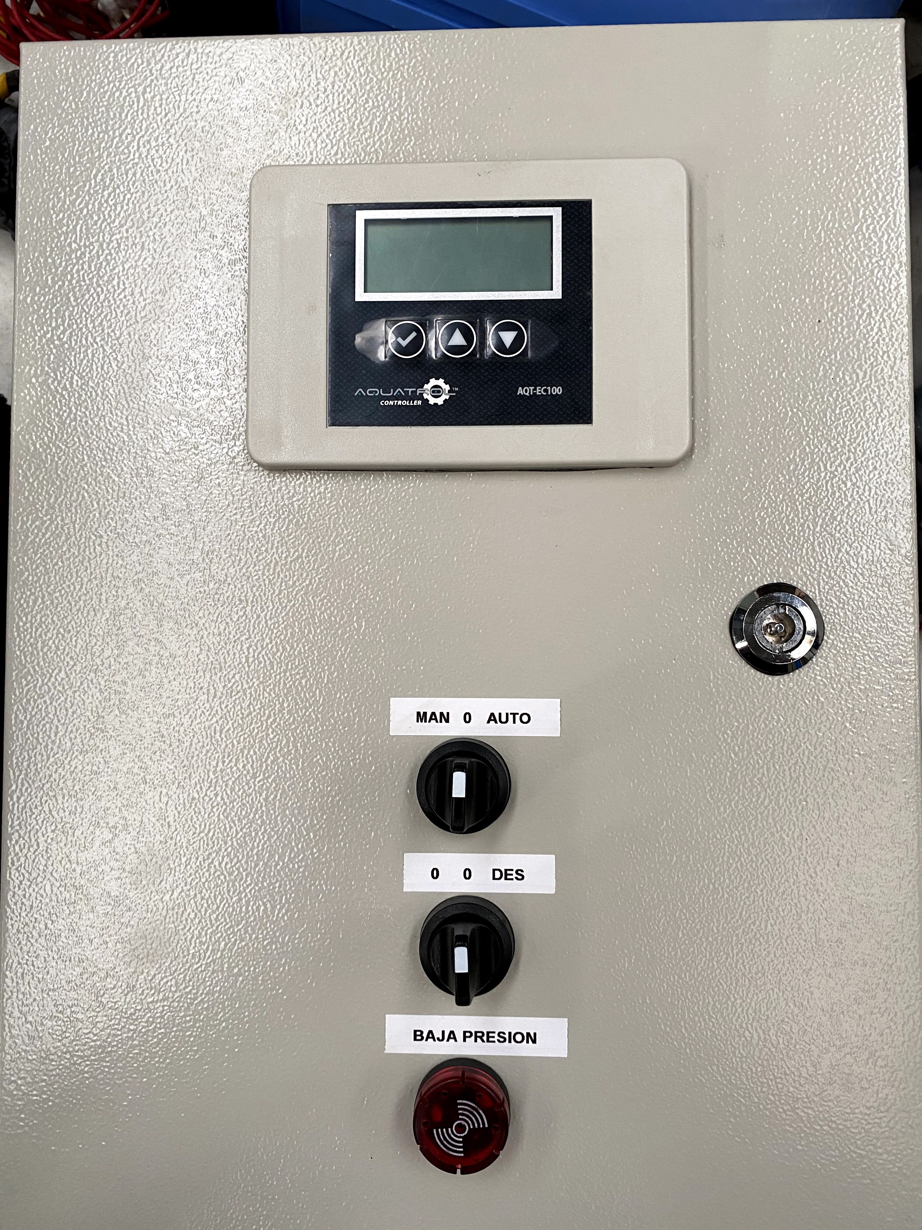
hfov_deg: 53.1
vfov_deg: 67.3
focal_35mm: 26
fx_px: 923
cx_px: 461
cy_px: 615
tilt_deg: -86.1
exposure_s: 1/50
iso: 125
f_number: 1.8
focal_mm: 4.25
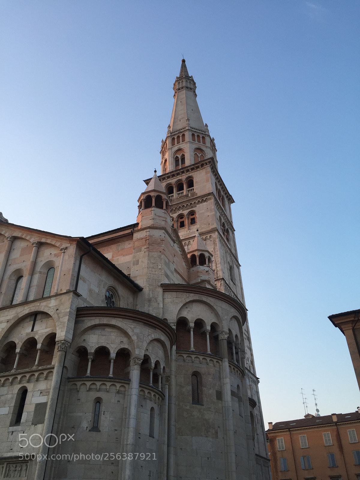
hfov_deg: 48.2
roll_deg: +1.0
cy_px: 240
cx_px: 180
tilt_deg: +33.7
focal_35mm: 29
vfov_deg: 61.7
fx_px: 402
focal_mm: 4.15
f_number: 2.2
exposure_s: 1/156
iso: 32
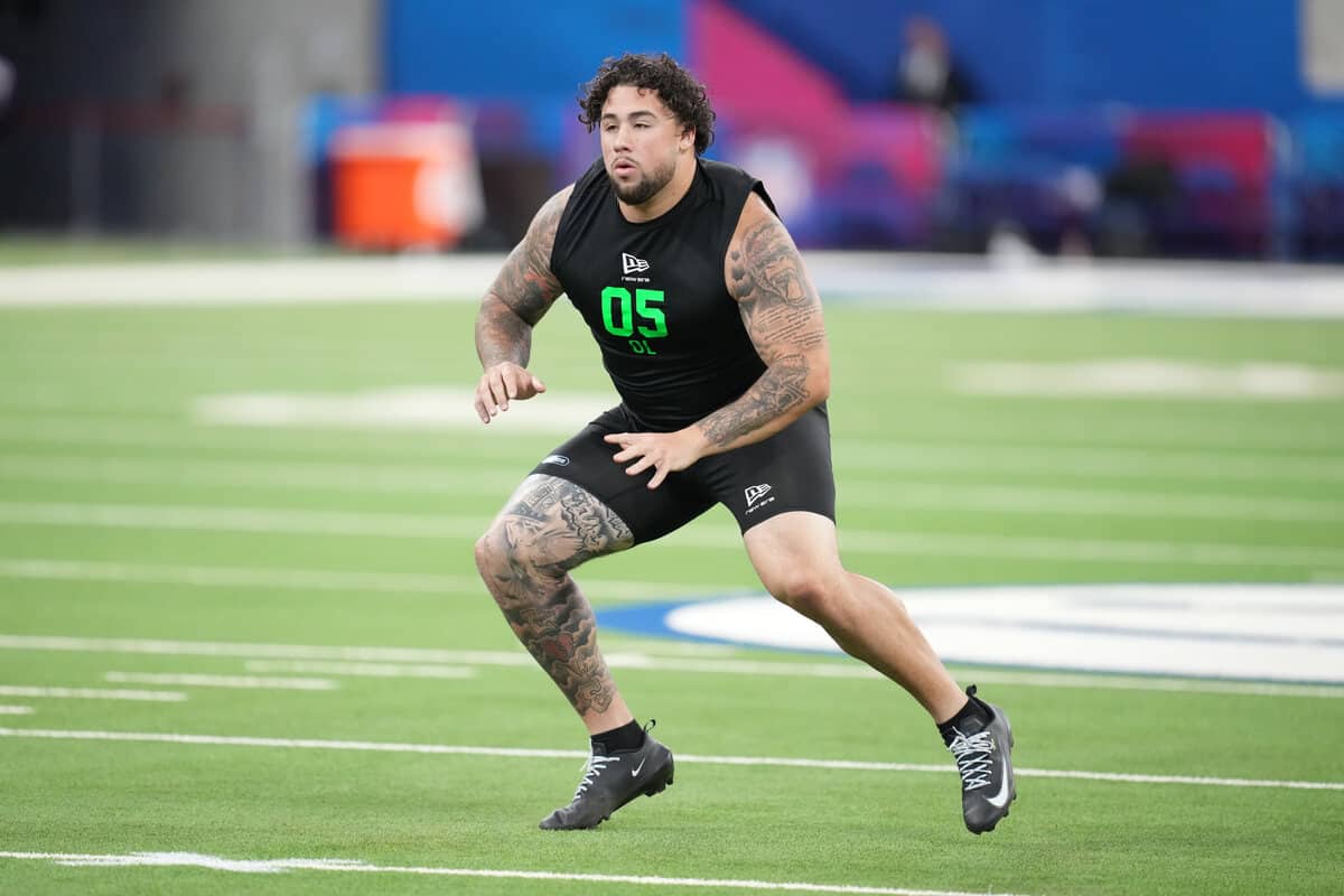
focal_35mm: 400
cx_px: 672
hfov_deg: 5.2
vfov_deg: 3.4
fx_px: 14932
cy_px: 448
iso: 5000
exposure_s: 1/2500
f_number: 2.8
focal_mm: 400
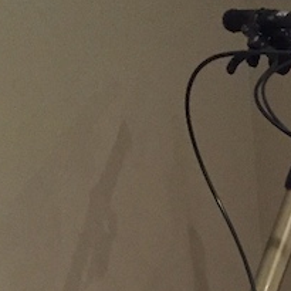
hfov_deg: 13.0
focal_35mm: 128
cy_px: 422
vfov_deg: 13.0
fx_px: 1217
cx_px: 412
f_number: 2.2
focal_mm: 4.15
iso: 250
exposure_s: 1/17
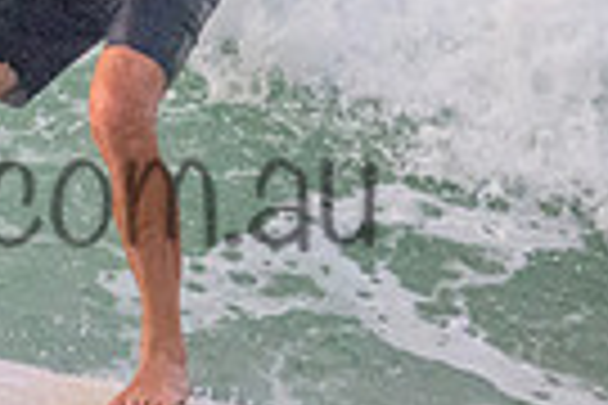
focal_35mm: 3938
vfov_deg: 0.3
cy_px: 12
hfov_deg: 0.5
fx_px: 66503
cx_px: 95
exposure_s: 1/2000
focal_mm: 800
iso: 5600
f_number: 11
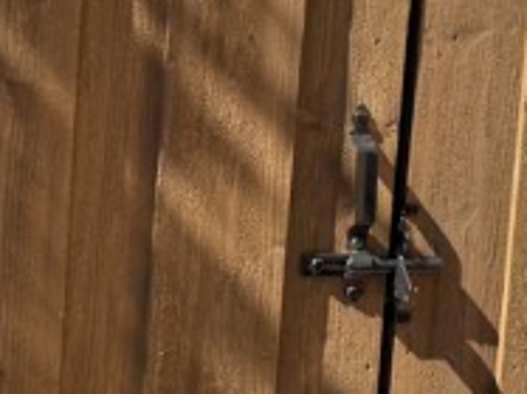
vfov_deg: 9.6
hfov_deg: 12.7
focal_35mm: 154
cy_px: 304
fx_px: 2343
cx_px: -8
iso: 100
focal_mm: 6.76
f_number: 1.78
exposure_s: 1/1653
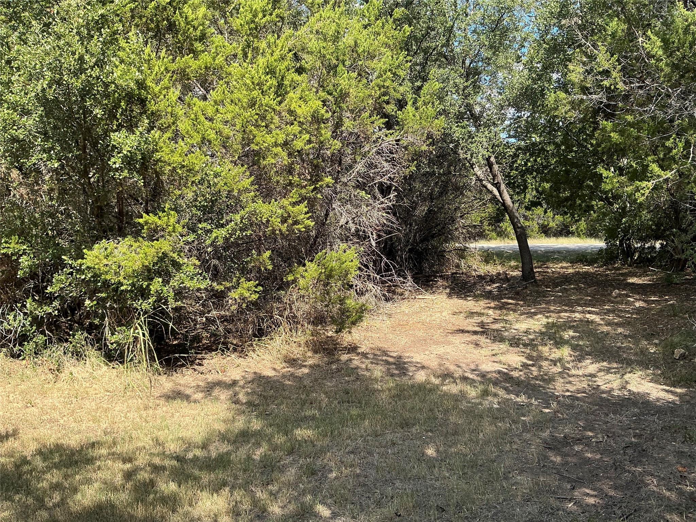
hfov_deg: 63.4
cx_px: 348
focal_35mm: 28
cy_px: 261
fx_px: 563
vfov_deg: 49.7
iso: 25
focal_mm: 3
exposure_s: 1/482
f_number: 1.8
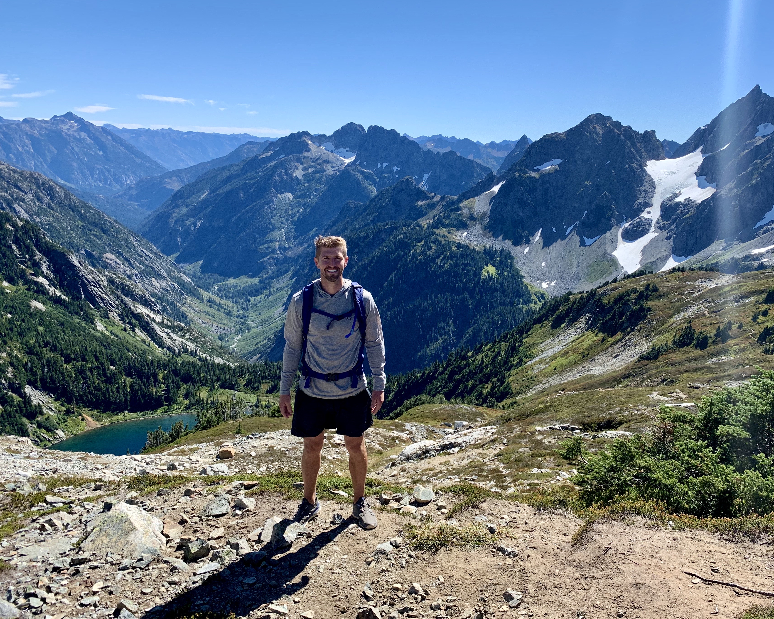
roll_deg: -2.5
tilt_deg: -11.6
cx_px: 449
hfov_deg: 58.5
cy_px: 293
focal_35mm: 30
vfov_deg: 48.5
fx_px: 687
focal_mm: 4.25
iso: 25
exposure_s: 1/1845
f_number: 1.8
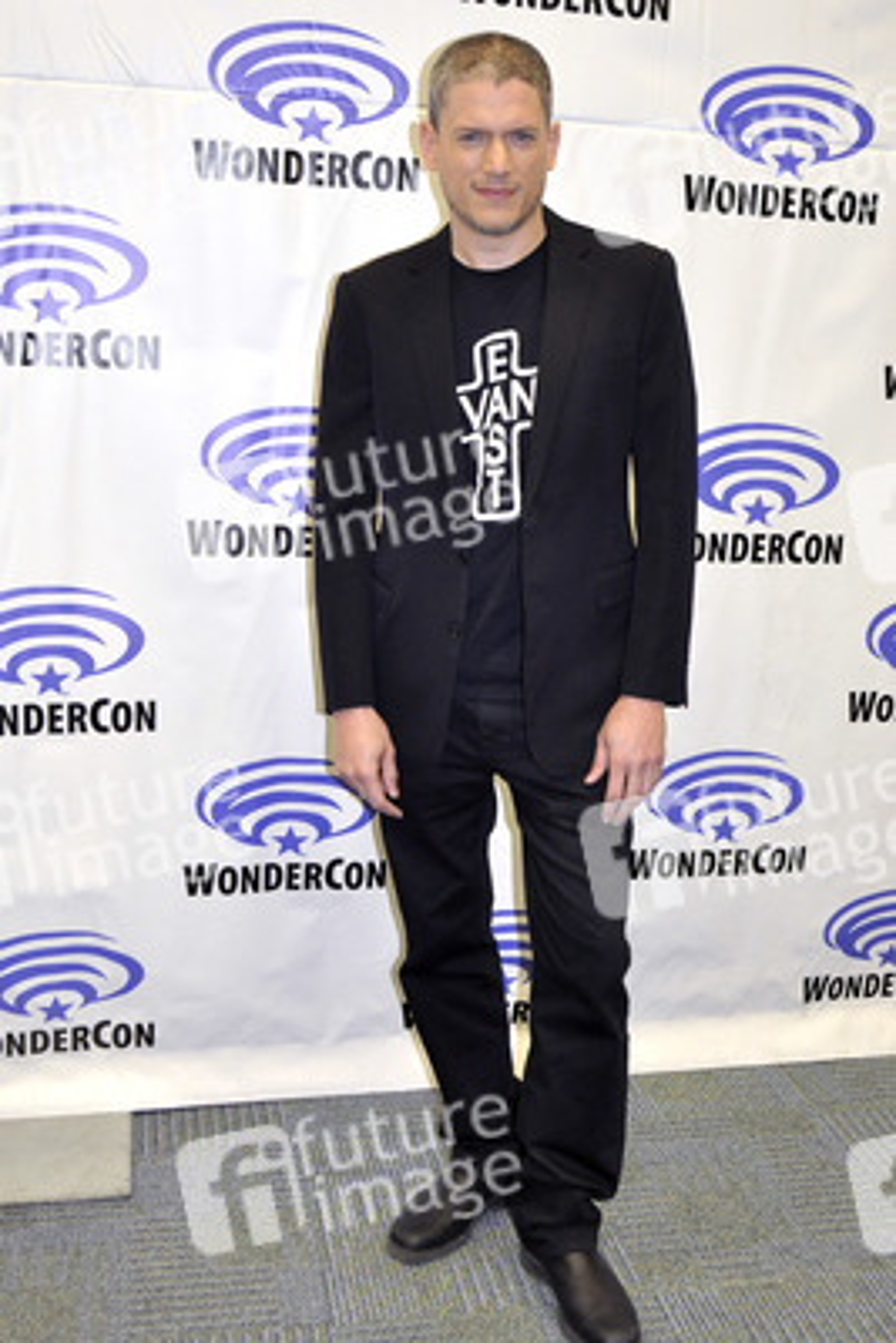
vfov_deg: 53.1
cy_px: 672
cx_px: 448
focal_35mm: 36
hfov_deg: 36.9
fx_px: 1343
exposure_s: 1/60
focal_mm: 24
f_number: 4.5
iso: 1000
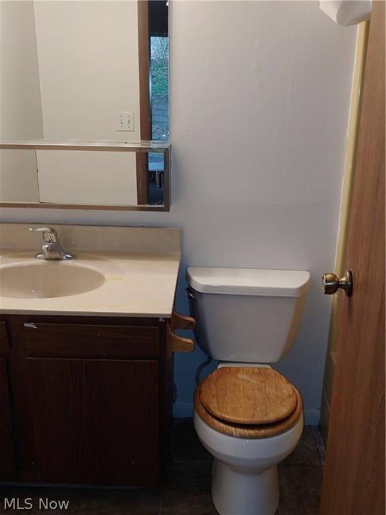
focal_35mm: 35
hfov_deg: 40.7
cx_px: 193
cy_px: 258
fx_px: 520
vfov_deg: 52.6
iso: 50
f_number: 1.5
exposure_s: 1/40
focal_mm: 4.23
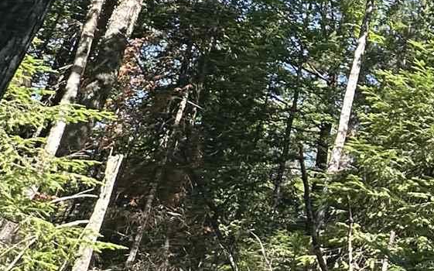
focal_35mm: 61
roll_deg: +1.1
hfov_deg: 25.7
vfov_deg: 20.9
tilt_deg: +29.3
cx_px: 637
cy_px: 38
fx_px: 721
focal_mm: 2.22
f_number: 2.2
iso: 40
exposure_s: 1/202
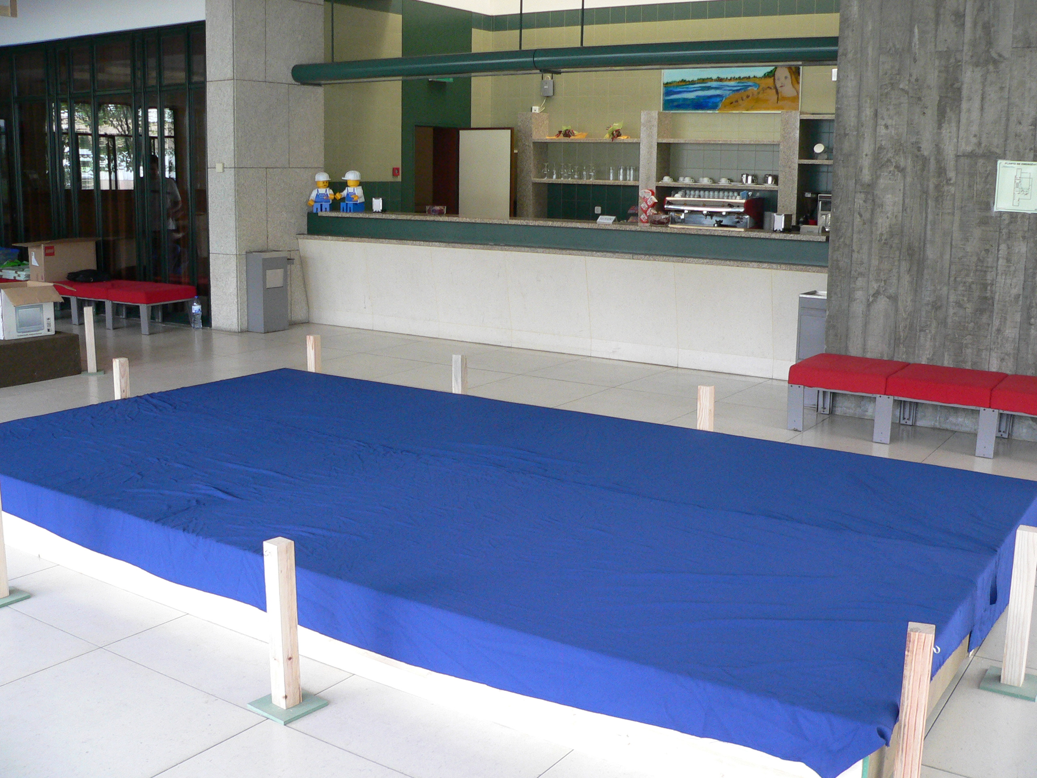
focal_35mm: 36
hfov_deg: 51.4
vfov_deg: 39.7
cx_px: 518
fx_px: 1078
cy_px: 389
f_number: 2.8
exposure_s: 1/50
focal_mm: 6
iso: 200
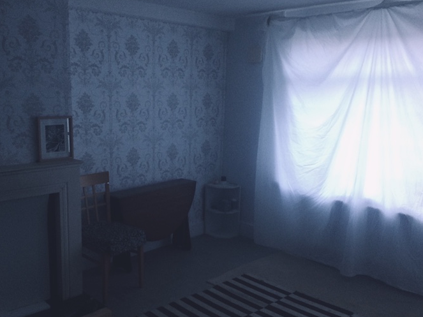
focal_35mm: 35
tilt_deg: -12.2
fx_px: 428
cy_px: 169
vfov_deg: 40.7
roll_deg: +0.4
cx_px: 172
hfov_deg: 52.3
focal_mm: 4.15
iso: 125
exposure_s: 1/33
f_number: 2.2
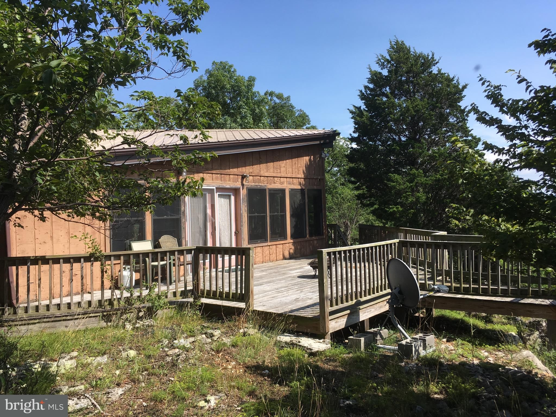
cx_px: 278
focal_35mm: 29
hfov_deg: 61.7
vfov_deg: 48.2
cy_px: 208
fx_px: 466
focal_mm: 4.15
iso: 25
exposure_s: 1/1202
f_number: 2.2
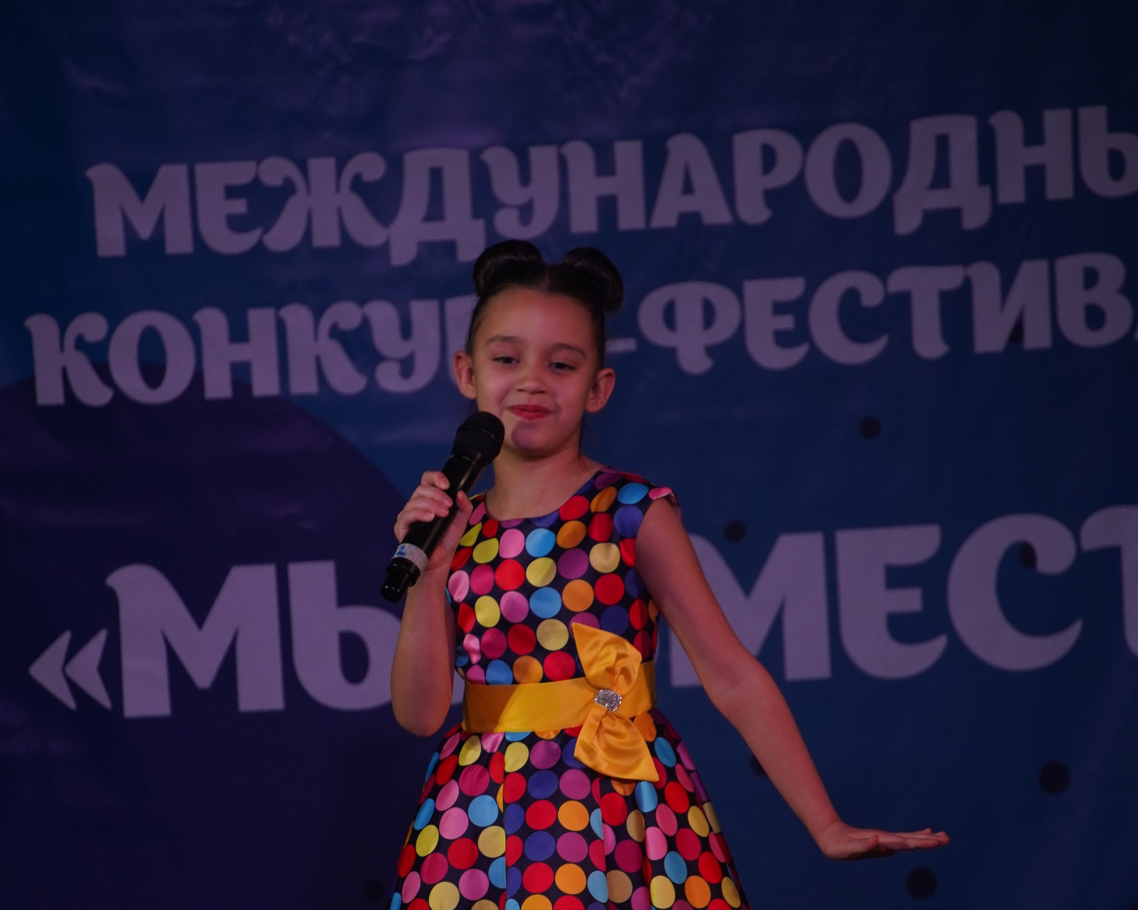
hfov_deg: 4.6
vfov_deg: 3.7
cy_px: 650
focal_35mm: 423
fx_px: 14247
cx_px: 569
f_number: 6.3
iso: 1600
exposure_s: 1/320
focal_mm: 300
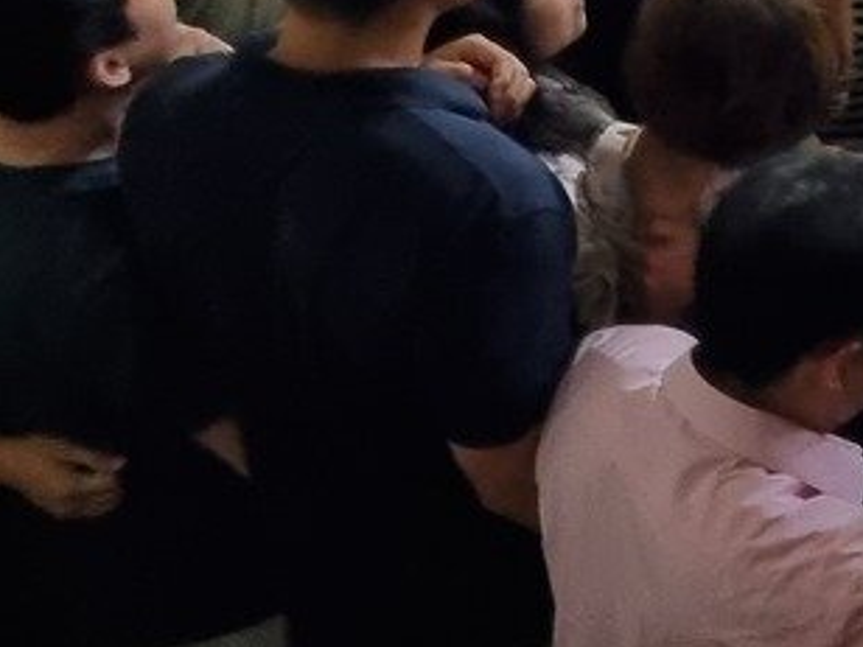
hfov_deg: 14.2
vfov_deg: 11.7
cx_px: 1690
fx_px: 2942
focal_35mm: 118
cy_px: -476
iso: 250
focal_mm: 5.4
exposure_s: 1/40
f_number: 1.8
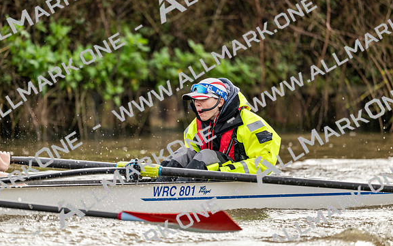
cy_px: 124
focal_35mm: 410
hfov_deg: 5.1
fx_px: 4393
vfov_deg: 3.2
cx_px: 196
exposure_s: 1/1600
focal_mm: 400
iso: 560
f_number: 4.5
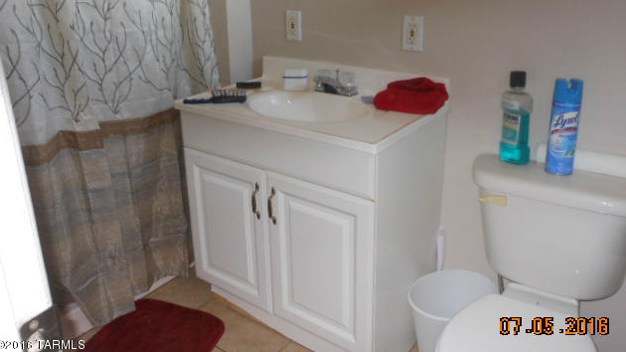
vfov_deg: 37.5
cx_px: 309
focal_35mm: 31
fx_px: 514
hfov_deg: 62.6
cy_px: 126
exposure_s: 1/25
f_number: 3.7
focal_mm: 5
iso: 200
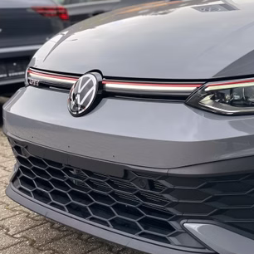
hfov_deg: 26.6
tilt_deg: -5.1
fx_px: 498
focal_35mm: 60
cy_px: 56
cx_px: 271
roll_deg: +0.5
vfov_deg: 28.1
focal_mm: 4.2
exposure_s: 1/511
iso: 50
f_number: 1.6
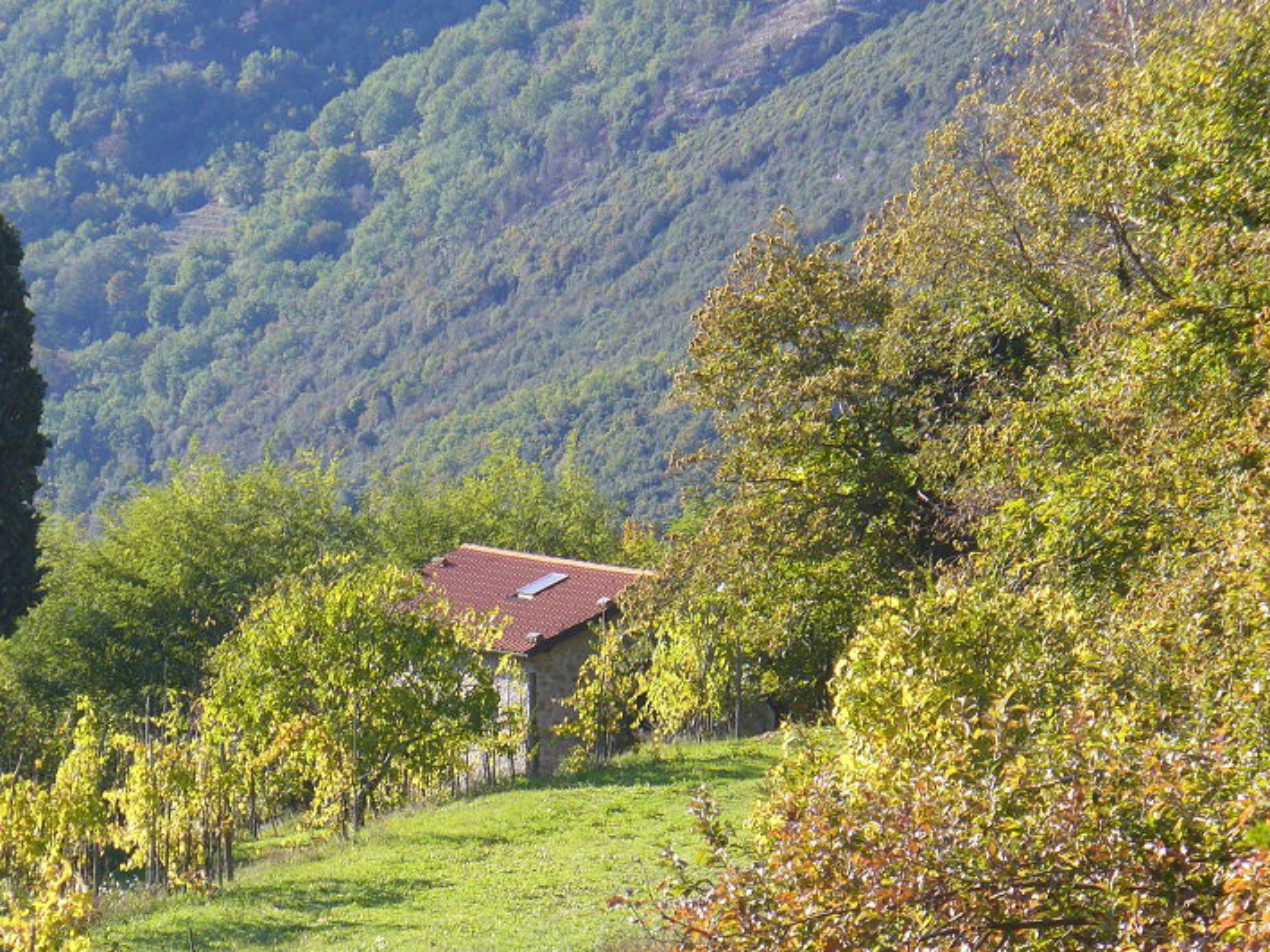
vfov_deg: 7.6
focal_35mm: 195
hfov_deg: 10.1
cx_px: 400
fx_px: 7154
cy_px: 604
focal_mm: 22.7
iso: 80
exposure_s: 1/250
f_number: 3.8
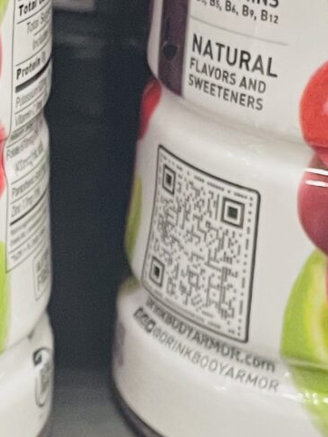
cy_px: 130
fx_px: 1742
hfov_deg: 10.4
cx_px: -147
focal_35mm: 138
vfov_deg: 14.3
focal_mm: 4.2
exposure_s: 1/60
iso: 200
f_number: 1.6
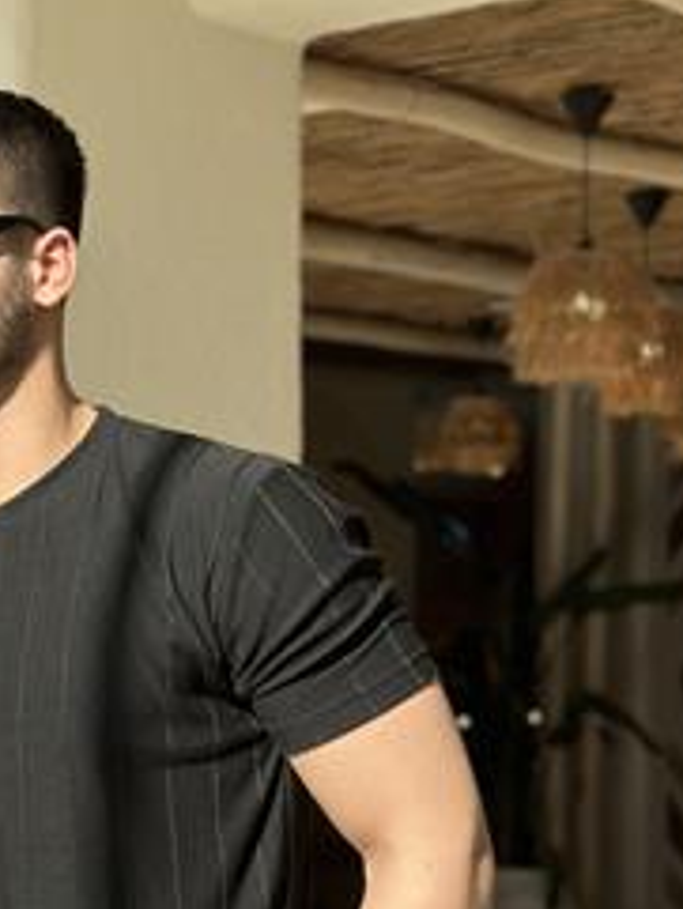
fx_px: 2786
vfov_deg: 18.4
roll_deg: -0.8
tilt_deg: -1.4
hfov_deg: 13.8
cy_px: 722
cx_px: 45
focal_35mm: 106
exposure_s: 1/2890
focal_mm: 6.86
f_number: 1.78
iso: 100
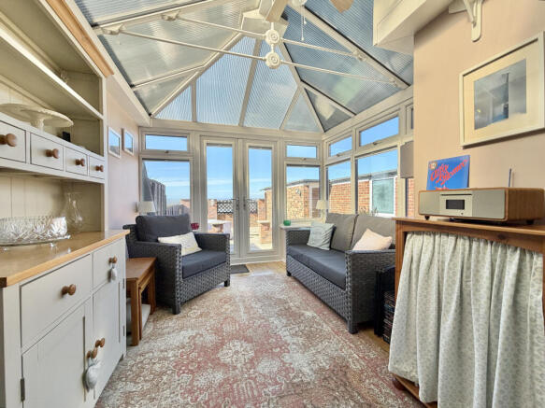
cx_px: 272
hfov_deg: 102.1
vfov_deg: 85.7
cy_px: 204
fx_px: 220
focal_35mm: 14
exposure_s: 1/258
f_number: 2.2
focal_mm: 2.22
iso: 40
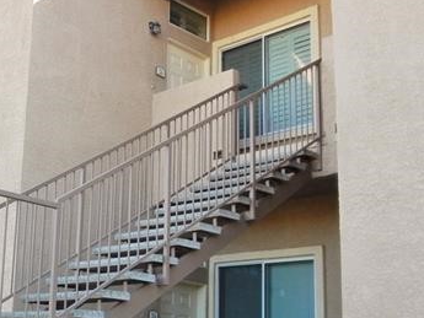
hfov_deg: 31.8
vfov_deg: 25.2
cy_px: 185
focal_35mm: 58
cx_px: 53
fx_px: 711
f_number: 3.2
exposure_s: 1/250
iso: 125
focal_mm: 4.5
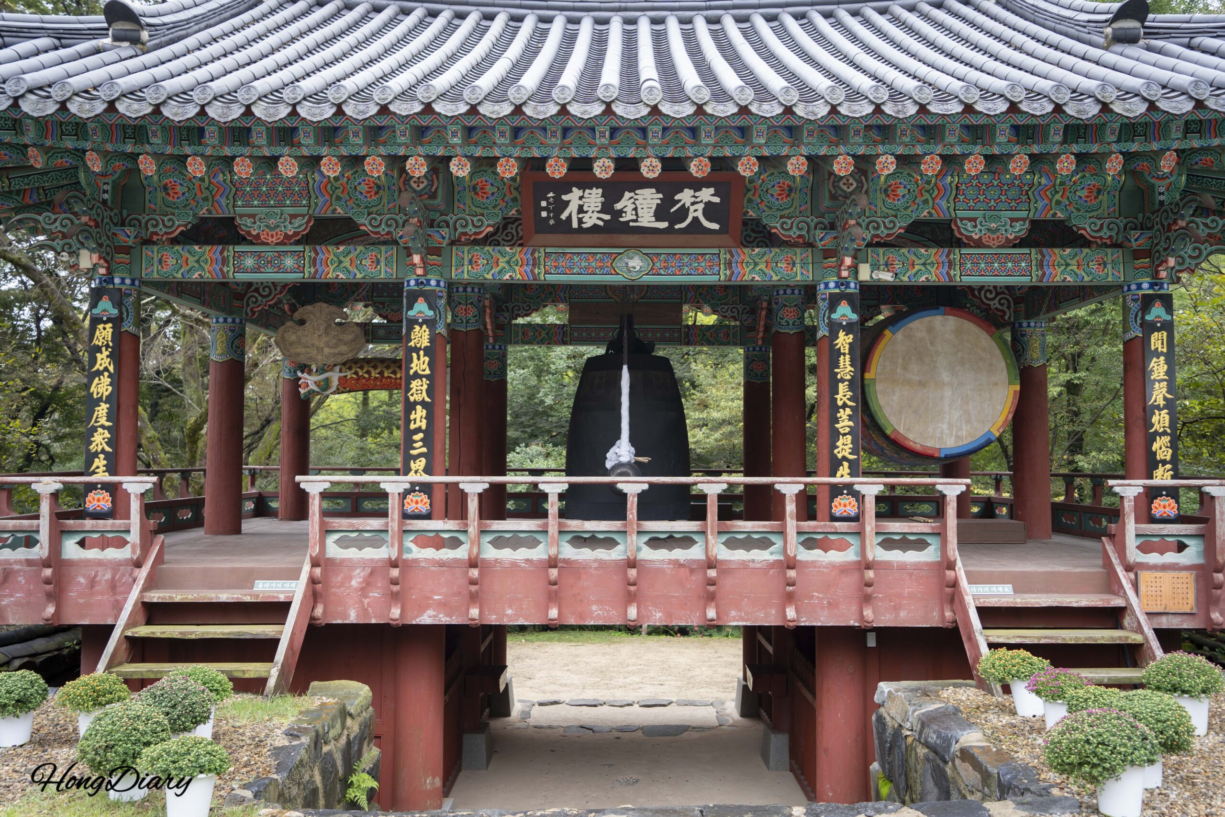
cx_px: 612
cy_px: 408
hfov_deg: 61.9
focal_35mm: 30
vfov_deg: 43.6
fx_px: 1021
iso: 200
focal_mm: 30
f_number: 4.5
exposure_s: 1/60
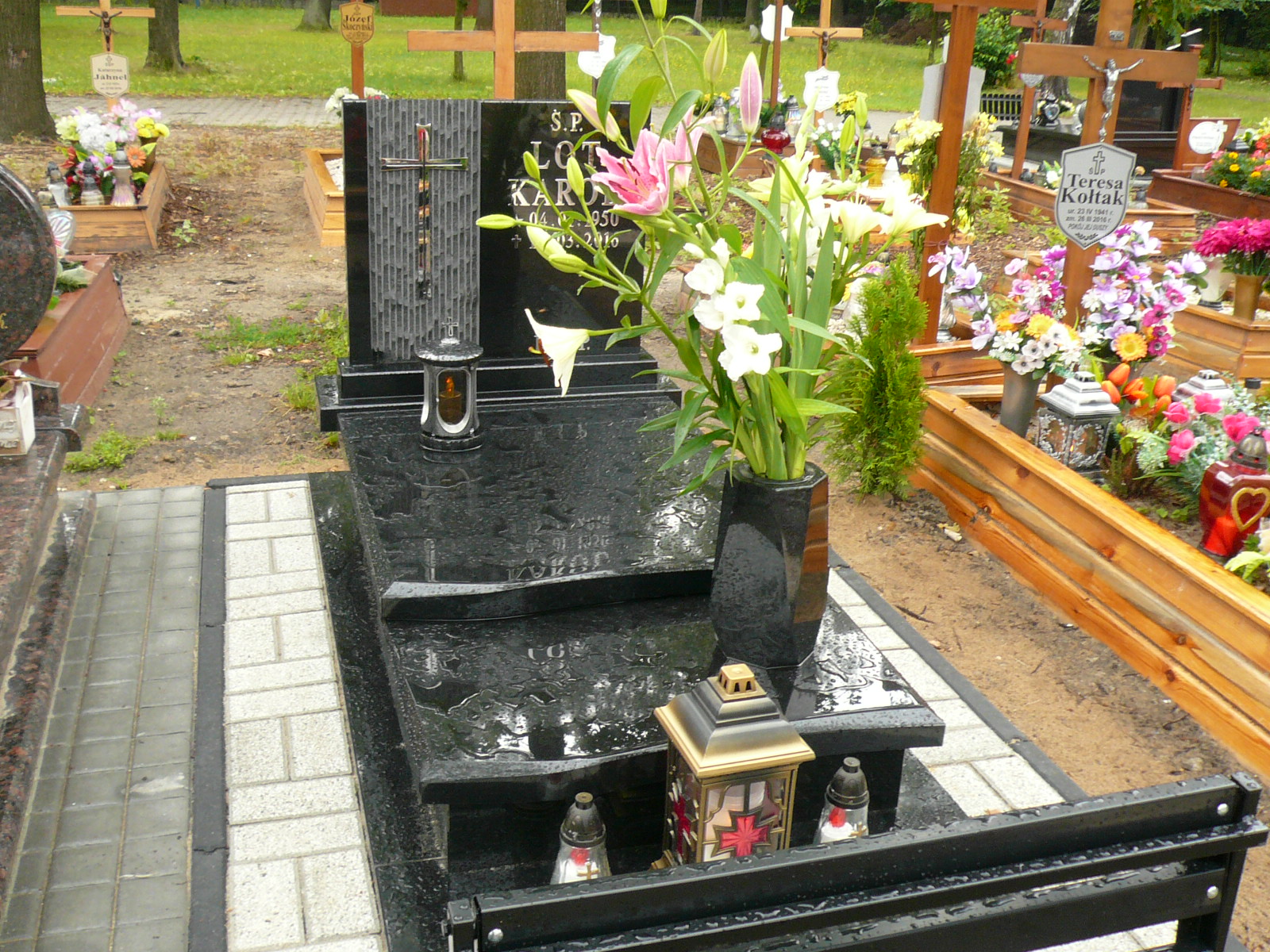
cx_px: 635
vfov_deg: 40.7
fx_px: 1284
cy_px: 476
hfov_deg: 52.6
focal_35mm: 35
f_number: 2.8
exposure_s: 1/20
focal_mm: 4.6
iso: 100
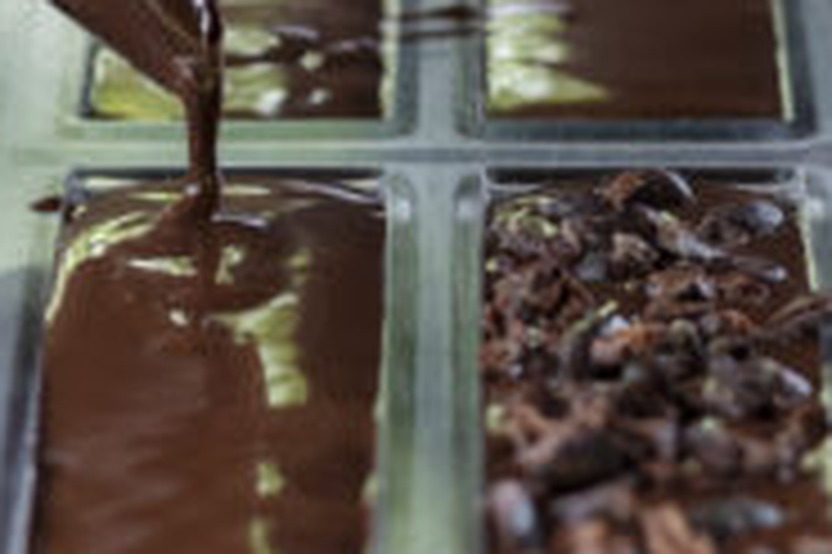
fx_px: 6396
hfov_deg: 7.4
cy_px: -88
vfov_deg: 4.9
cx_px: 378
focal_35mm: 277
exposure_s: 1/250
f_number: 3.2
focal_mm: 50
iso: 500
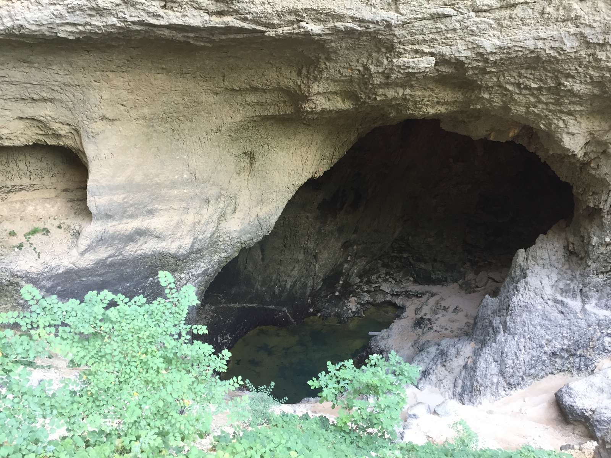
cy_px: 229
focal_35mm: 29
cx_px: 306
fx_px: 512
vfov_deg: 48.2
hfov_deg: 61.7
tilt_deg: -18.8
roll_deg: -0.1
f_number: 2.2
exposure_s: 1/33
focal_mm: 4.15
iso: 50
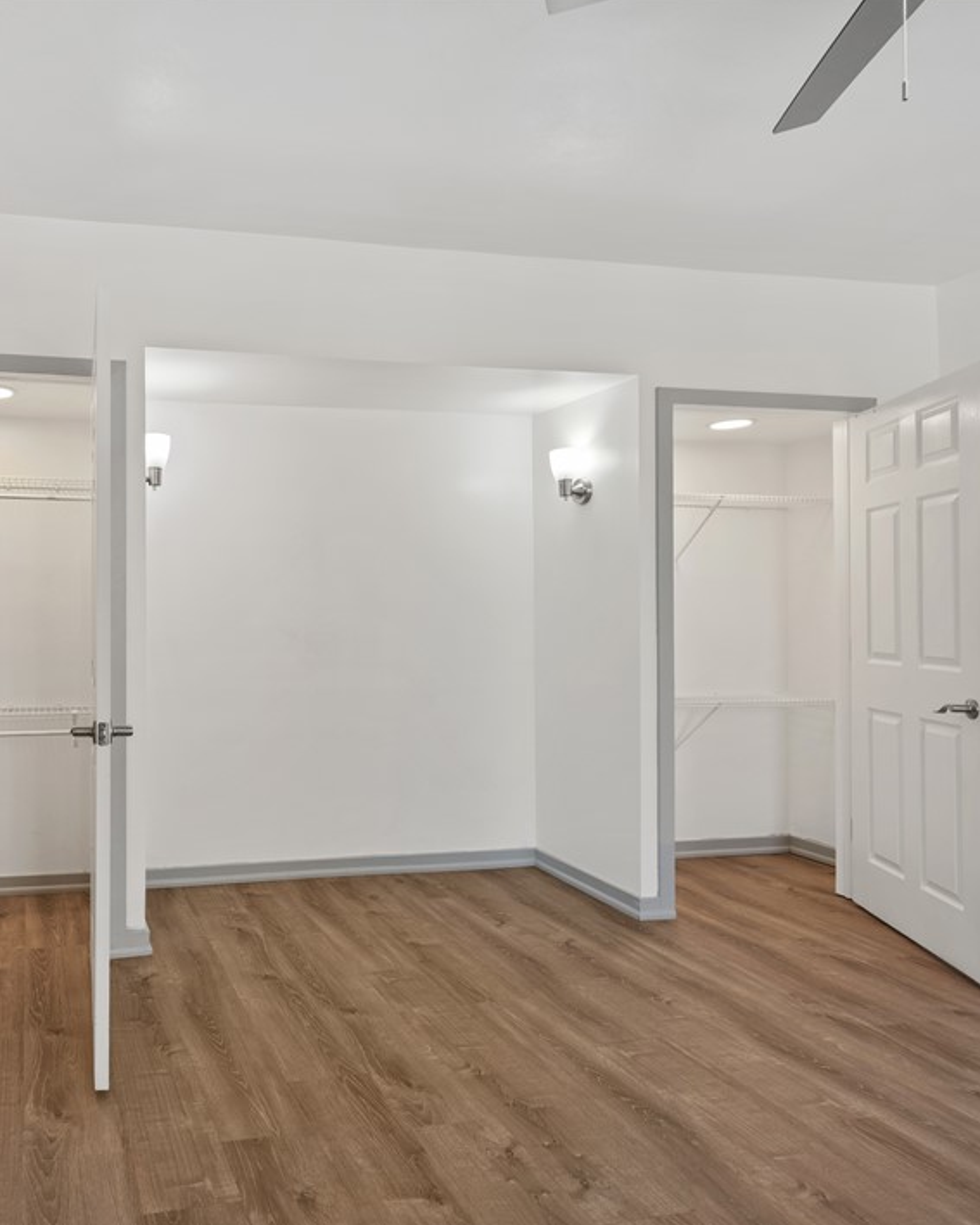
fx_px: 834
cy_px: 619
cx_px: 178
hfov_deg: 55.9
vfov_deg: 72.6
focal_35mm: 23
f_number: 6.3
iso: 320
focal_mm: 16
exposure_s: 1/30
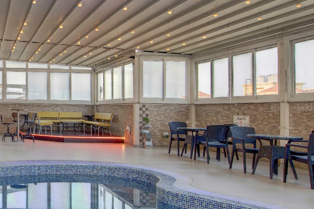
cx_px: -39
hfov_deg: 40.1
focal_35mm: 38
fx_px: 331
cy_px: 117
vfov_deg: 35.0
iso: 100
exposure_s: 1/1.67
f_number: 8
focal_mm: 14
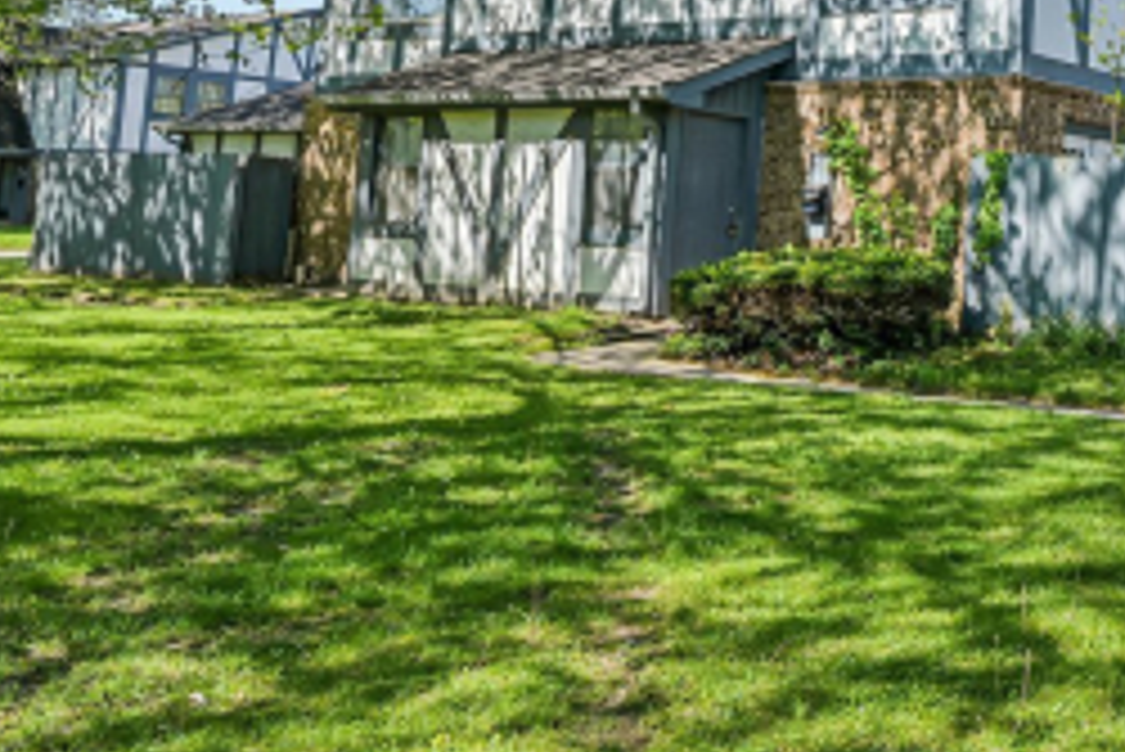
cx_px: 1138
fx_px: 1313
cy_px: 72
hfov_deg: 40.3
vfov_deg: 30.5
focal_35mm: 42
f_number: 7.1
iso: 100
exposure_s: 1/200
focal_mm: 14
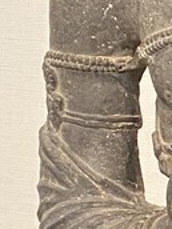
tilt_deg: -14.5
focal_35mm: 181
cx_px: 297
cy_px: 172
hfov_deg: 8.0
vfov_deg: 10.9
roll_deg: -0.8
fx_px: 1199
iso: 320
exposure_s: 1/60
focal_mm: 4.25
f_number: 1.8
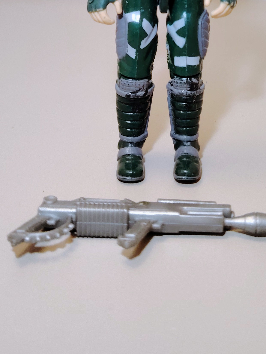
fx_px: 594
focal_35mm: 58
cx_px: 177
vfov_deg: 30.7
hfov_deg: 25.1
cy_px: -4
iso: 1250
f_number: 1.75
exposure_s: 1/50
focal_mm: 5.25
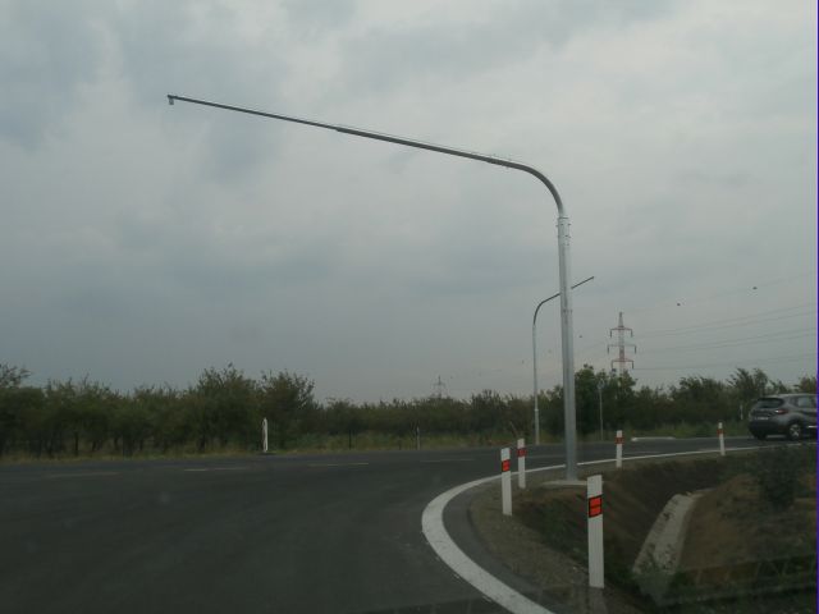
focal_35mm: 38
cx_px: 410
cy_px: 307
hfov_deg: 49.0
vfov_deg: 37.7
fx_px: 899
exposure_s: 1/400
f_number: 3.9
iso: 100
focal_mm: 6.67
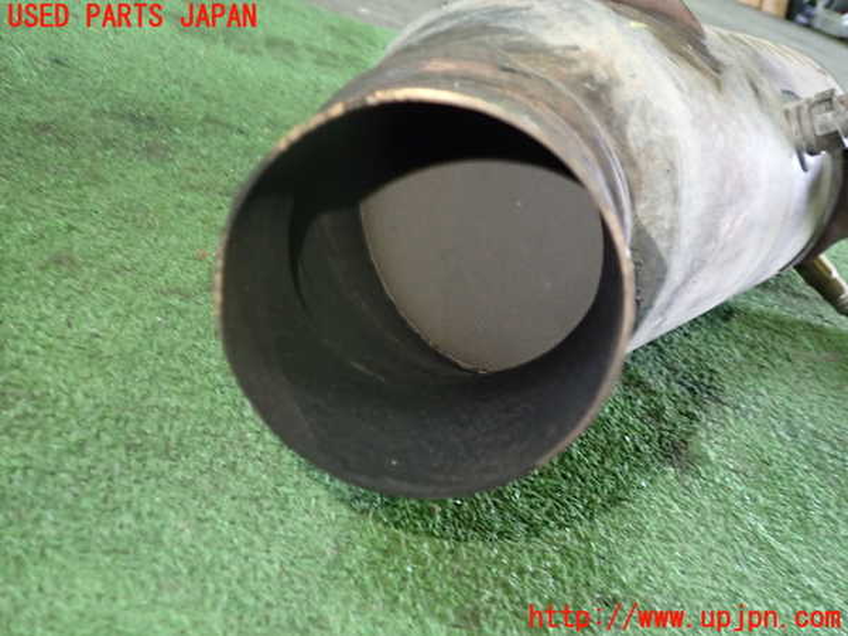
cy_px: 318
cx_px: 424
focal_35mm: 30
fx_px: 735
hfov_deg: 60.0
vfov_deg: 46.8
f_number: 2.3
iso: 500
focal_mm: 5.4
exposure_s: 1/30
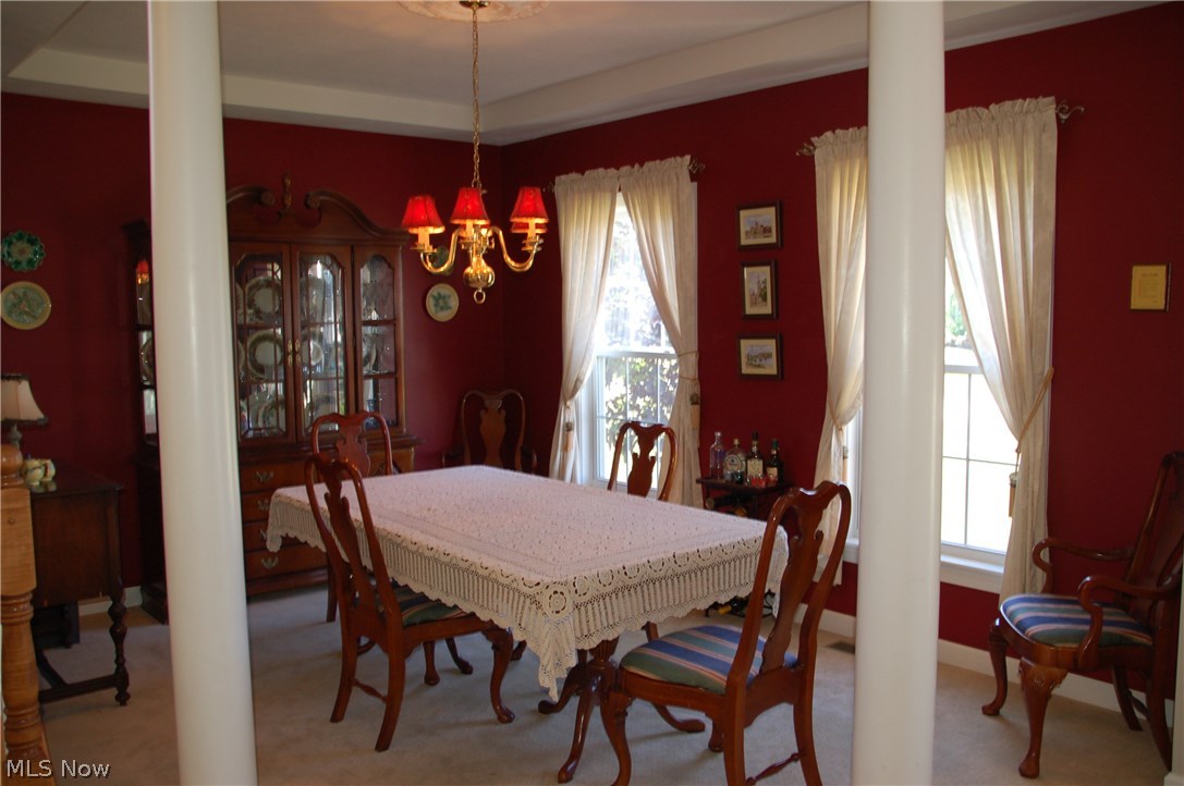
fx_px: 1035
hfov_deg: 59.5
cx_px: 592
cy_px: 393
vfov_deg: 41.6
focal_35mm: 32
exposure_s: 1/60
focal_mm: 21
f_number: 3.8
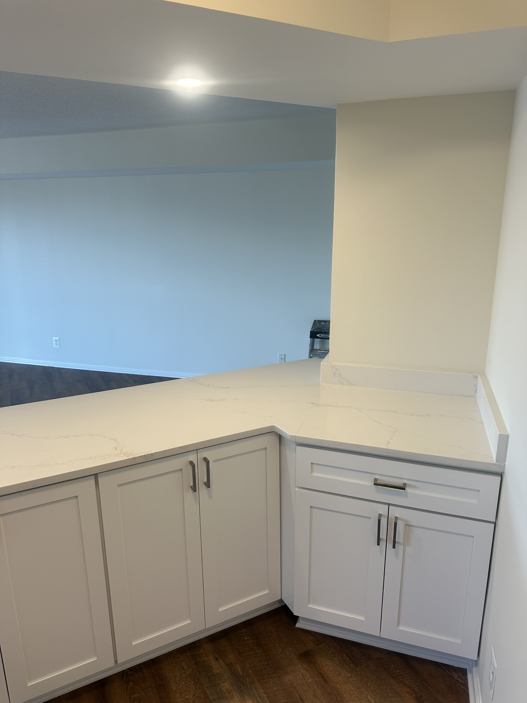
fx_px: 487
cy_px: 352
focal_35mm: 24
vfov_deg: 71.6
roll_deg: +0.6
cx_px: 264
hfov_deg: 56.8
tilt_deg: -12.6
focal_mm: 6.86
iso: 80
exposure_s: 1/120
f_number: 1.78
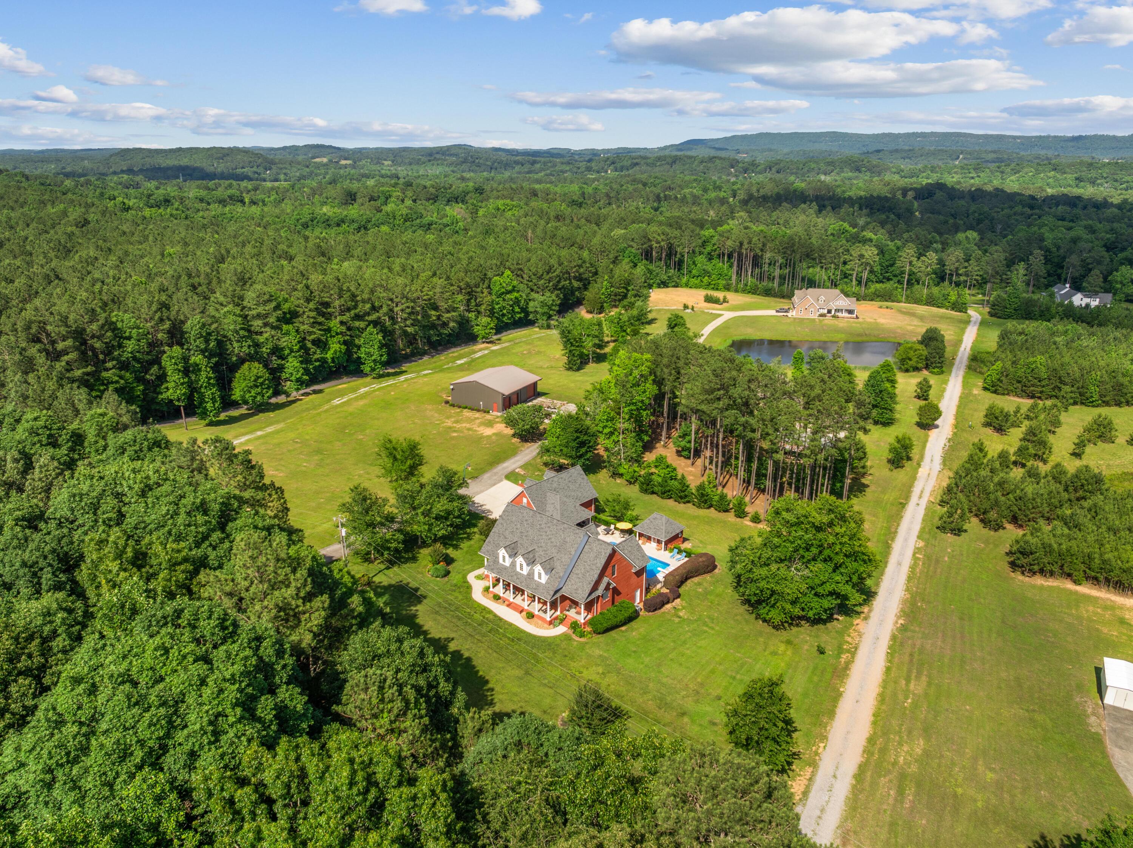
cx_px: 566
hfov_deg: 71.6
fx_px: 785
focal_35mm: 24
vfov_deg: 56.8
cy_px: 424
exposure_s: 1/1000
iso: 100
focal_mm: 12.29
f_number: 2.8
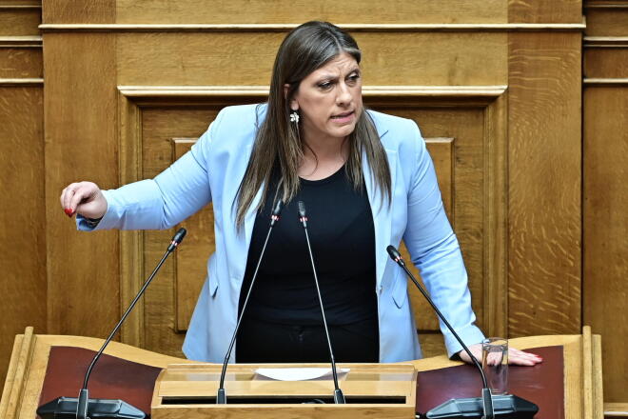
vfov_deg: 4.6
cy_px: 210
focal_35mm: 300
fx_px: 5233
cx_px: 314
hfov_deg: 6.9
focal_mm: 200
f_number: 2.8
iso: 1000
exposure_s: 1/400
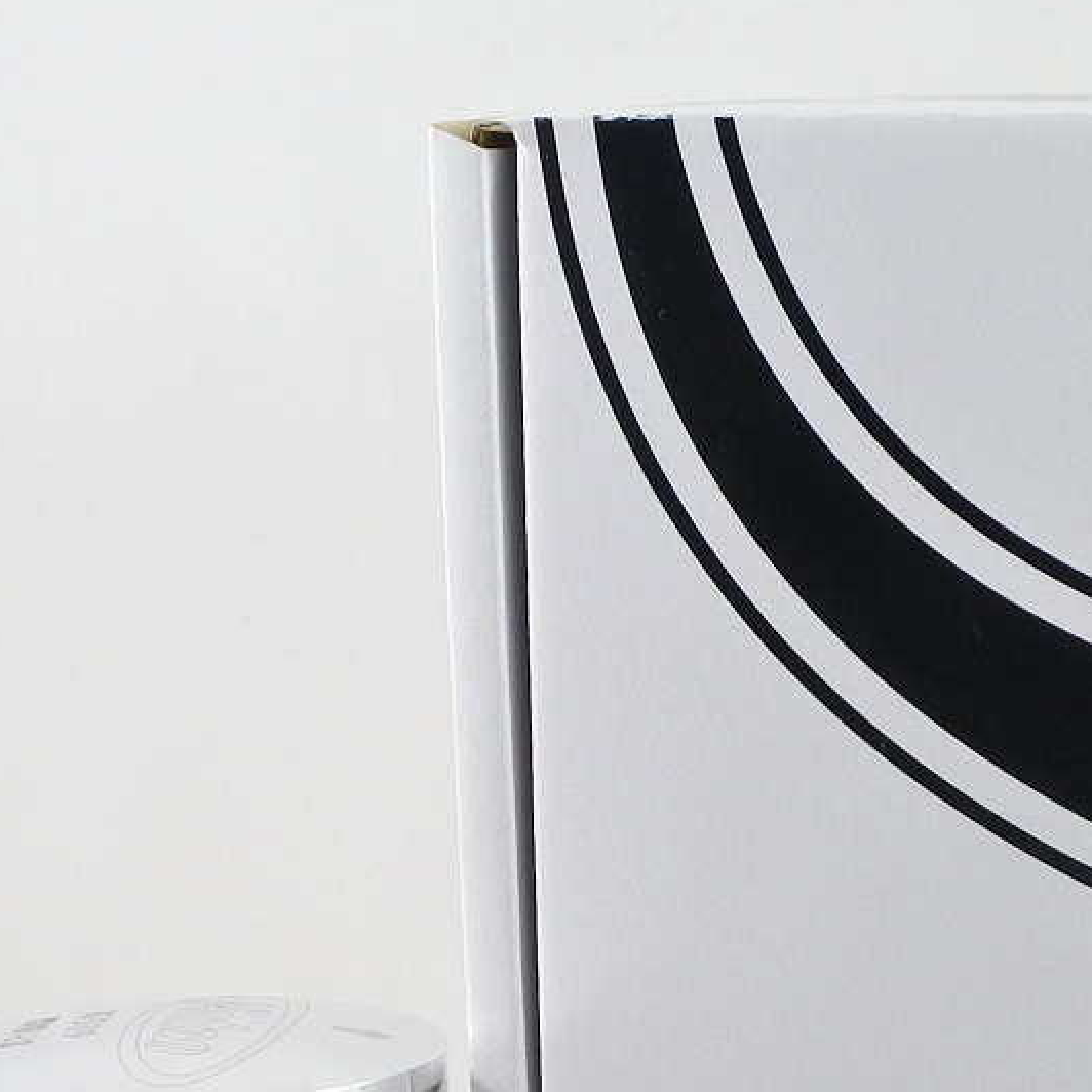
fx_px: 2891
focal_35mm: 81
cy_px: 1187
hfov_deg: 20.8
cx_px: 1025
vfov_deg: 20.4
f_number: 3.5
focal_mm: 10.8
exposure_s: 1/125
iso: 450
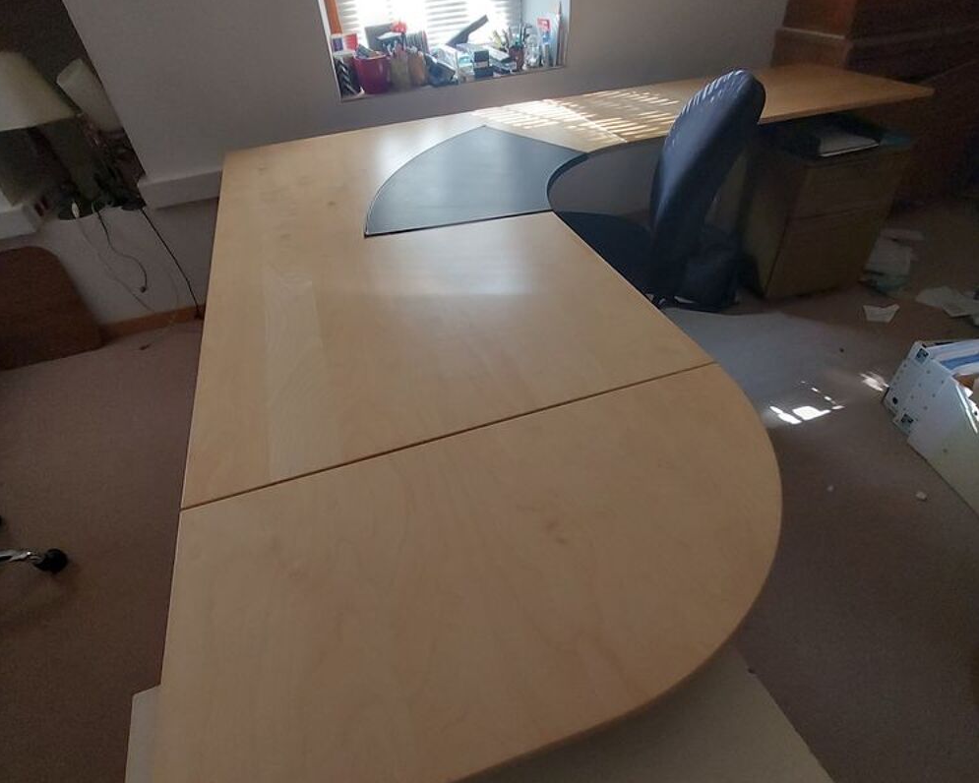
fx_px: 493
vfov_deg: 76.9
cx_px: 489
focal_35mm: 17
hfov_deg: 89.6
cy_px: 416
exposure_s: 1/50
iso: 200
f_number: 2.2
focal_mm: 1.74
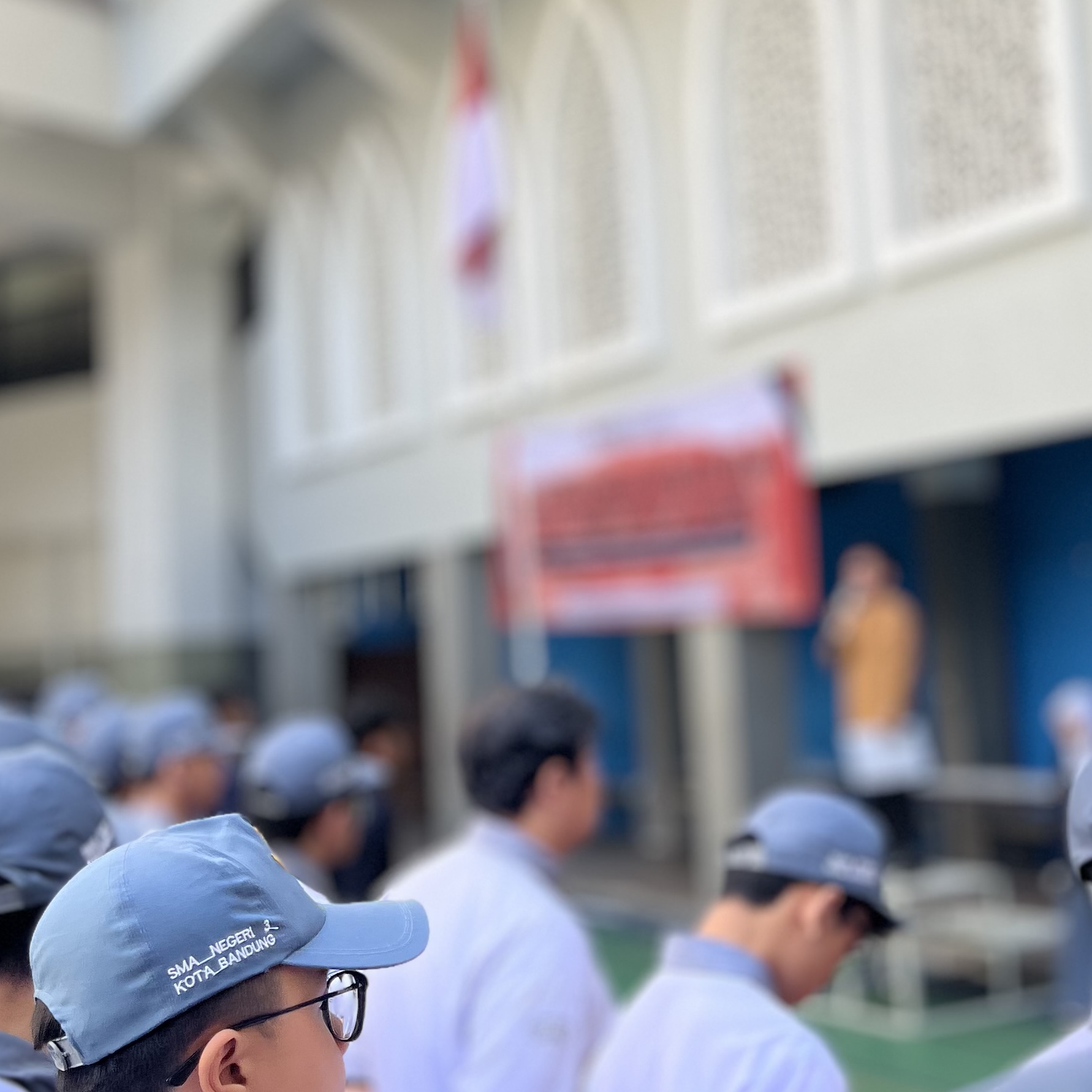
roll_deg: +3.3
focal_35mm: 52
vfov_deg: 32.7
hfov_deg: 32.8
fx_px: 1856
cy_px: 418
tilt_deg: +7.5
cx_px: 605
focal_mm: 5.7
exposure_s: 1/414
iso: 50
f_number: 1.5
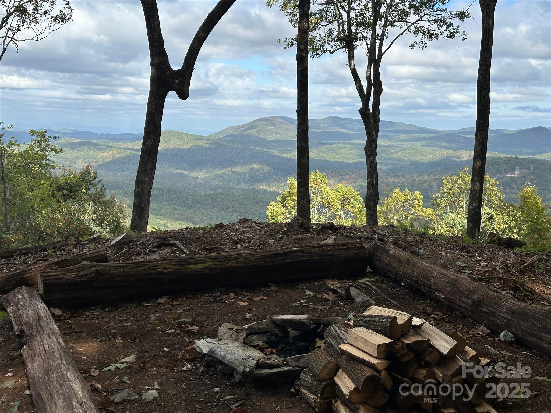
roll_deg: -0.2
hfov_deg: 39.7
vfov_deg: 30.3
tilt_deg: -4.8
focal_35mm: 48
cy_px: 206
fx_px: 764
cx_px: 276
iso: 64
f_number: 1.78
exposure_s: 1/4367
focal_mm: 6.86
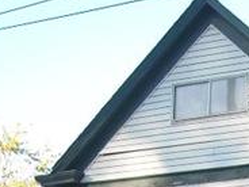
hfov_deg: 12.8
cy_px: 398
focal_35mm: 152
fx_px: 1093
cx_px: 264
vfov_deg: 9.1
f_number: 2.8
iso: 64
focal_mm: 5.7
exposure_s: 1/148
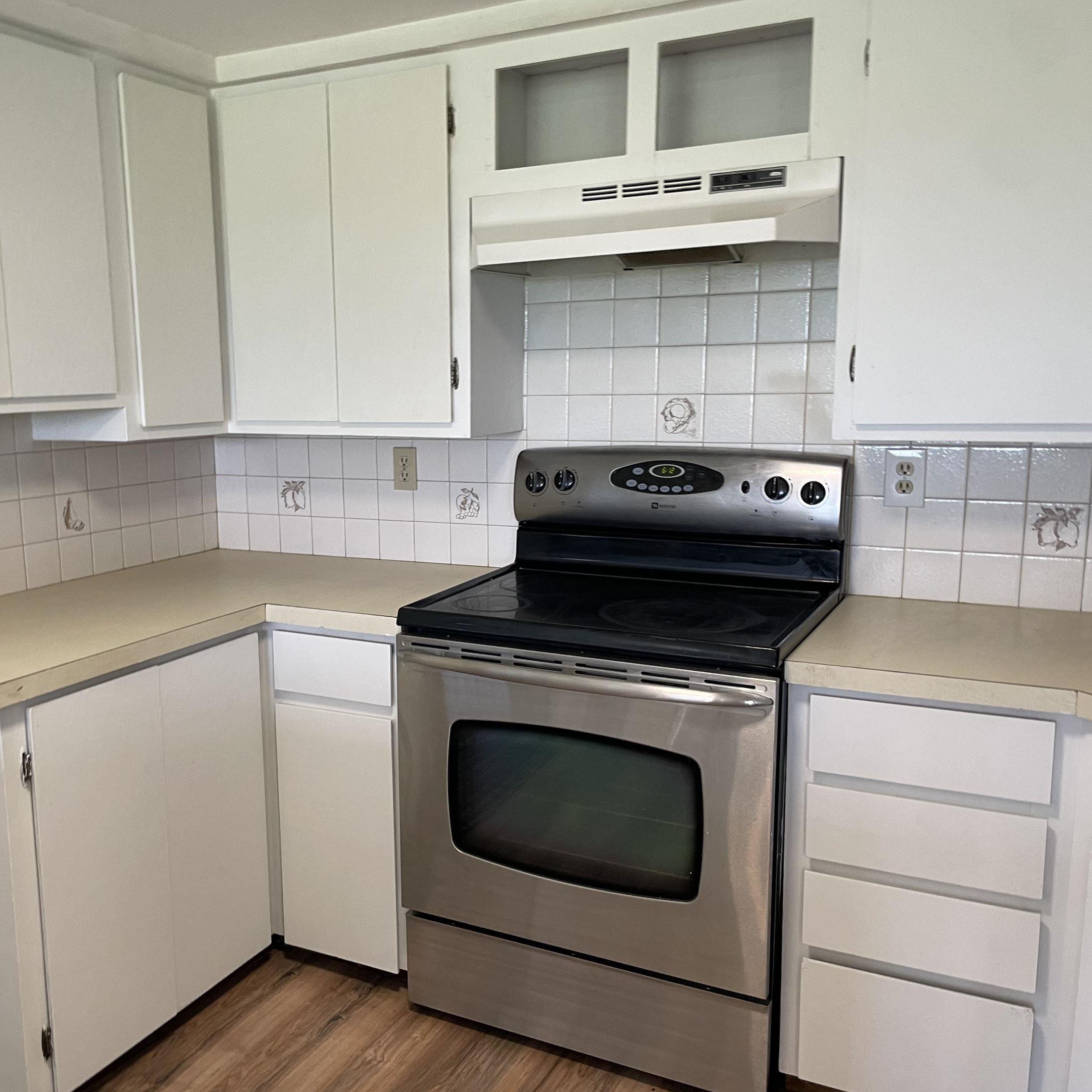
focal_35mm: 32
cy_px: 567
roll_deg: +4.0
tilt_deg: -8.7
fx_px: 1142
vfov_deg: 51.1
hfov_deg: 50.5
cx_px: 404
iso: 100
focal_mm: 4.2
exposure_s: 1/60
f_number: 1.6
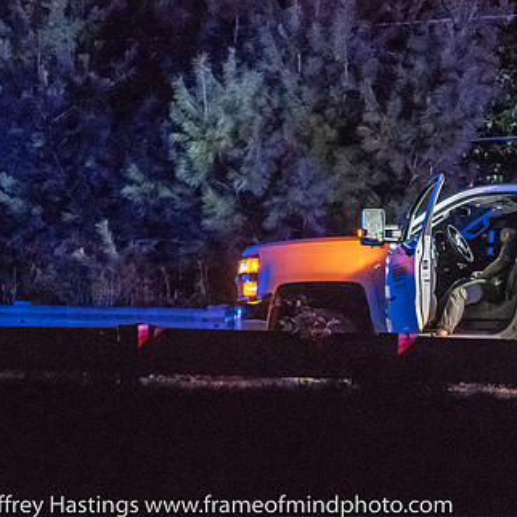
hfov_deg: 4.0
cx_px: 420
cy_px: 246
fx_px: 7418
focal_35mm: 439
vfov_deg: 4.0
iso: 16000
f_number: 5.6
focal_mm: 190
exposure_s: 1/60
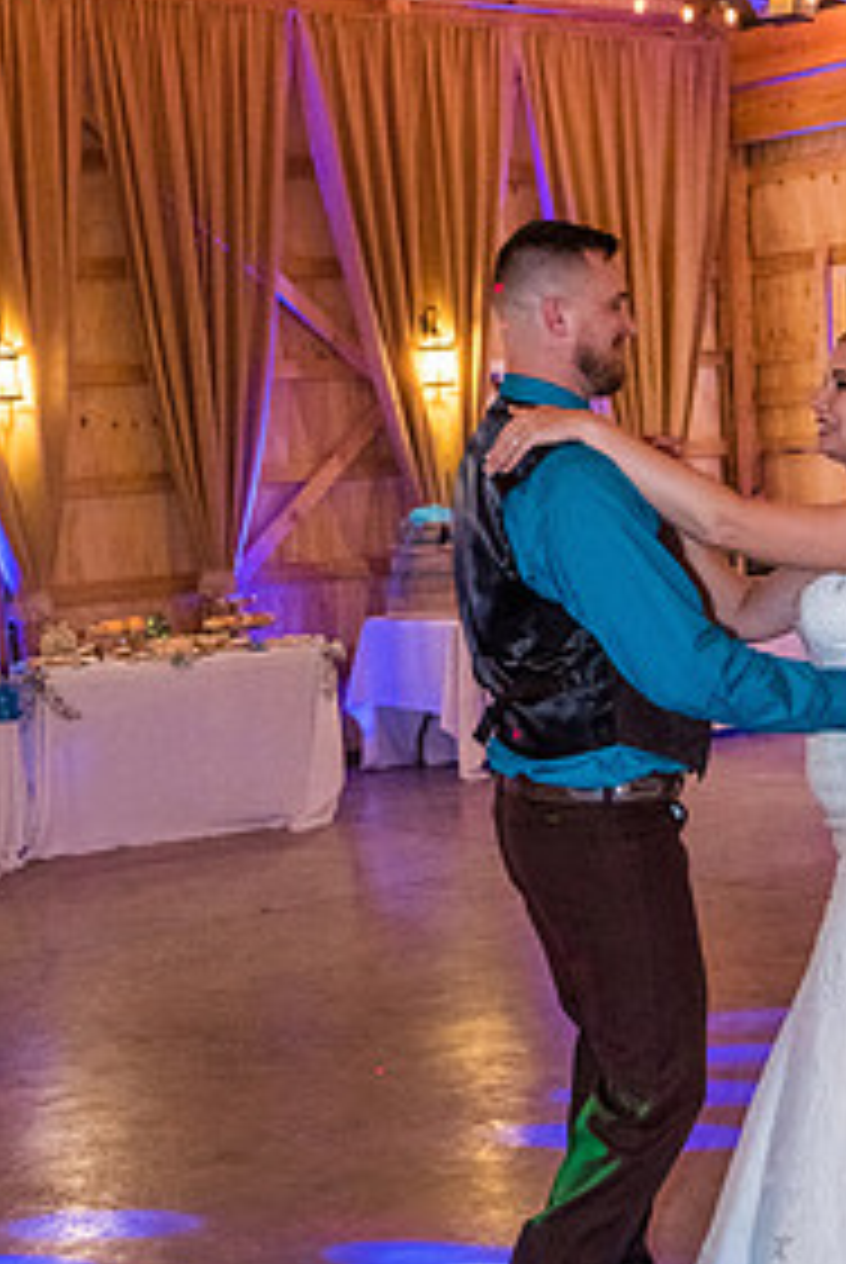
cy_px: 729
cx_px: 612
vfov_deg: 31.3
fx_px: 2250
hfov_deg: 21.2
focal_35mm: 64
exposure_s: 1/200
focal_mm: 26.5
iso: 1600
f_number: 3.2
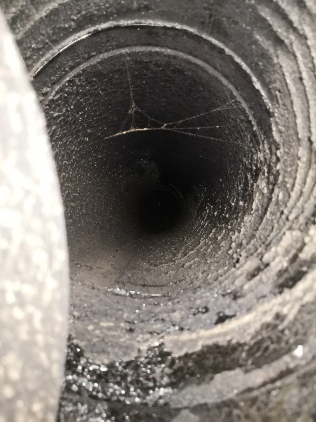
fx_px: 329
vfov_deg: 65.3
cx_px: 158
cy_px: 211
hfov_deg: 51.4
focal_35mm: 27
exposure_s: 1/17.1
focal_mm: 3.95
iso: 1000
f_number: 1.6
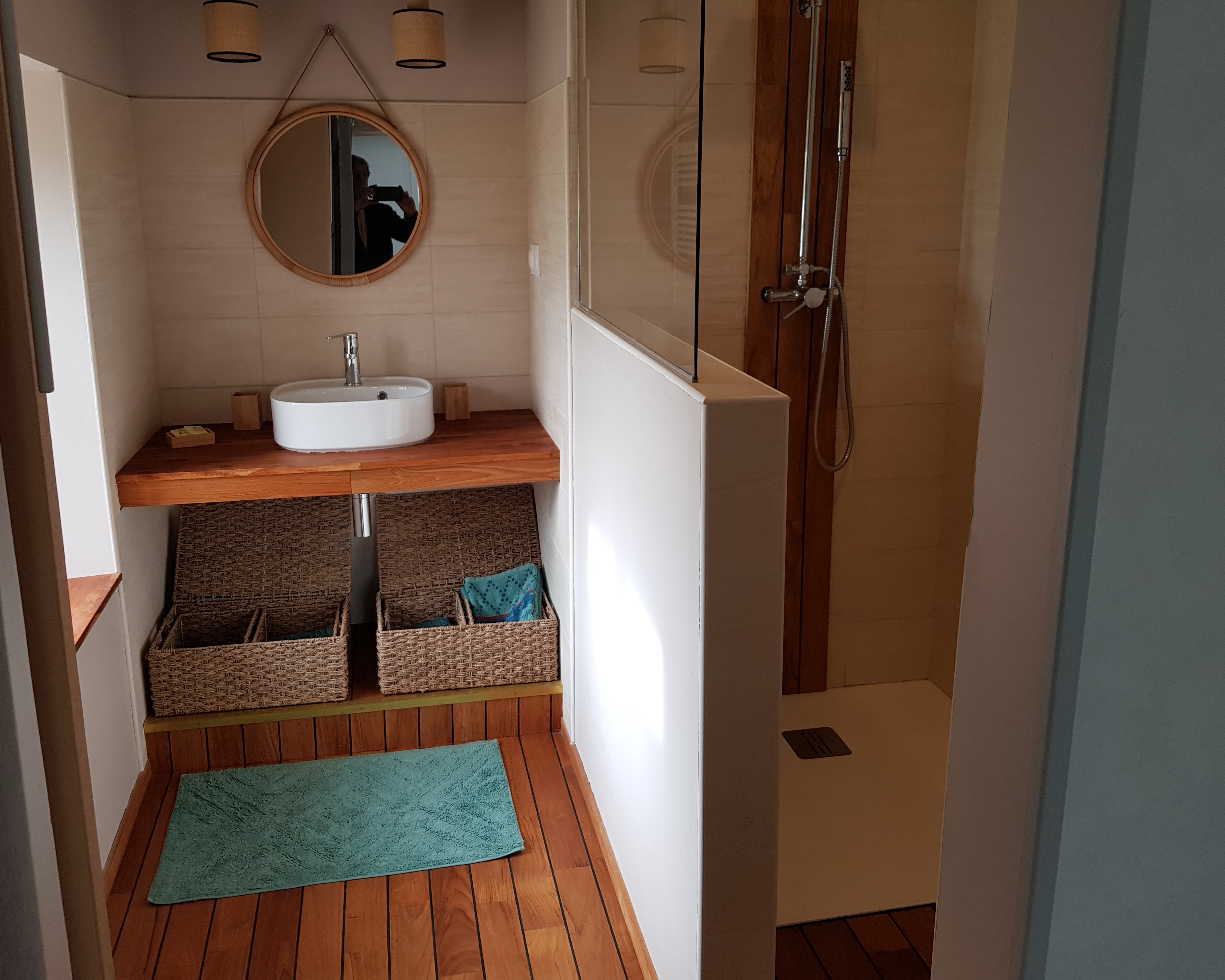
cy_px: 474
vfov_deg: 51.5
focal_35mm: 28
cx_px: 620
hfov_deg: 62.2
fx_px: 1015
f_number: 1.7
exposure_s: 1/50
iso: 64
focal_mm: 4.2
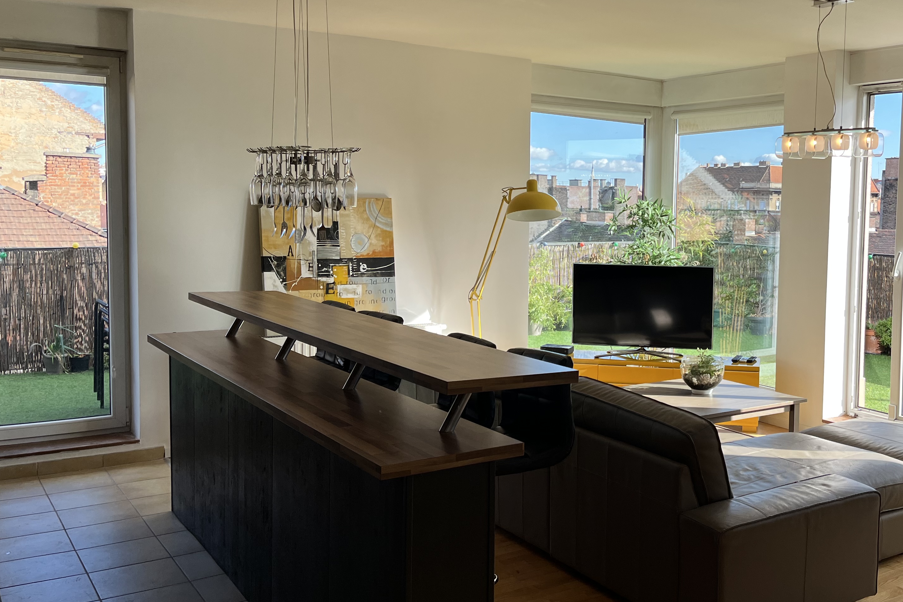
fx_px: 953
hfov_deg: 49.6
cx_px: 621
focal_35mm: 38
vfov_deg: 35.0
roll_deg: -0.9
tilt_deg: -4.7
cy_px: 267
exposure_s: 1/602
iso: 50
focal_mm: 5.1
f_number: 1.6
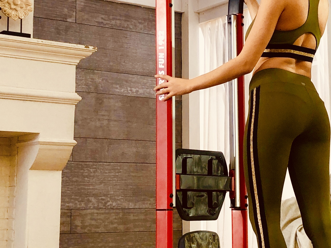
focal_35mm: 82
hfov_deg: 23.8
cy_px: 85
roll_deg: +0.2
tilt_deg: +8.5
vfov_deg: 18.0
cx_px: 195
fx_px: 784
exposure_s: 1/50
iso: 25
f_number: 1.8
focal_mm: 4
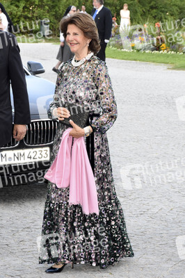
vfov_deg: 13.7
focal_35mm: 150
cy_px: 139
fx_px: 1158
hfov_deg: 9.1
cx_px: 92
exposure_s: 1/100
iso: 1250
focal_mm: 100
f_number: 13
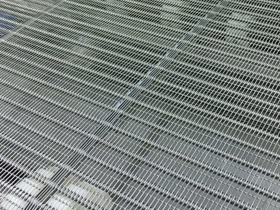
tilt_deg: -31.2
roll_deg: +4.0
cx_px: 179
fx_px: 437
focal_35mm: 54
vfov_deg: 26.4
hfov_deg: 35.3
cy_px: 35
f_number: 2.2
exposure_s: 1/17
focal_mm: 4.15
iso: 320
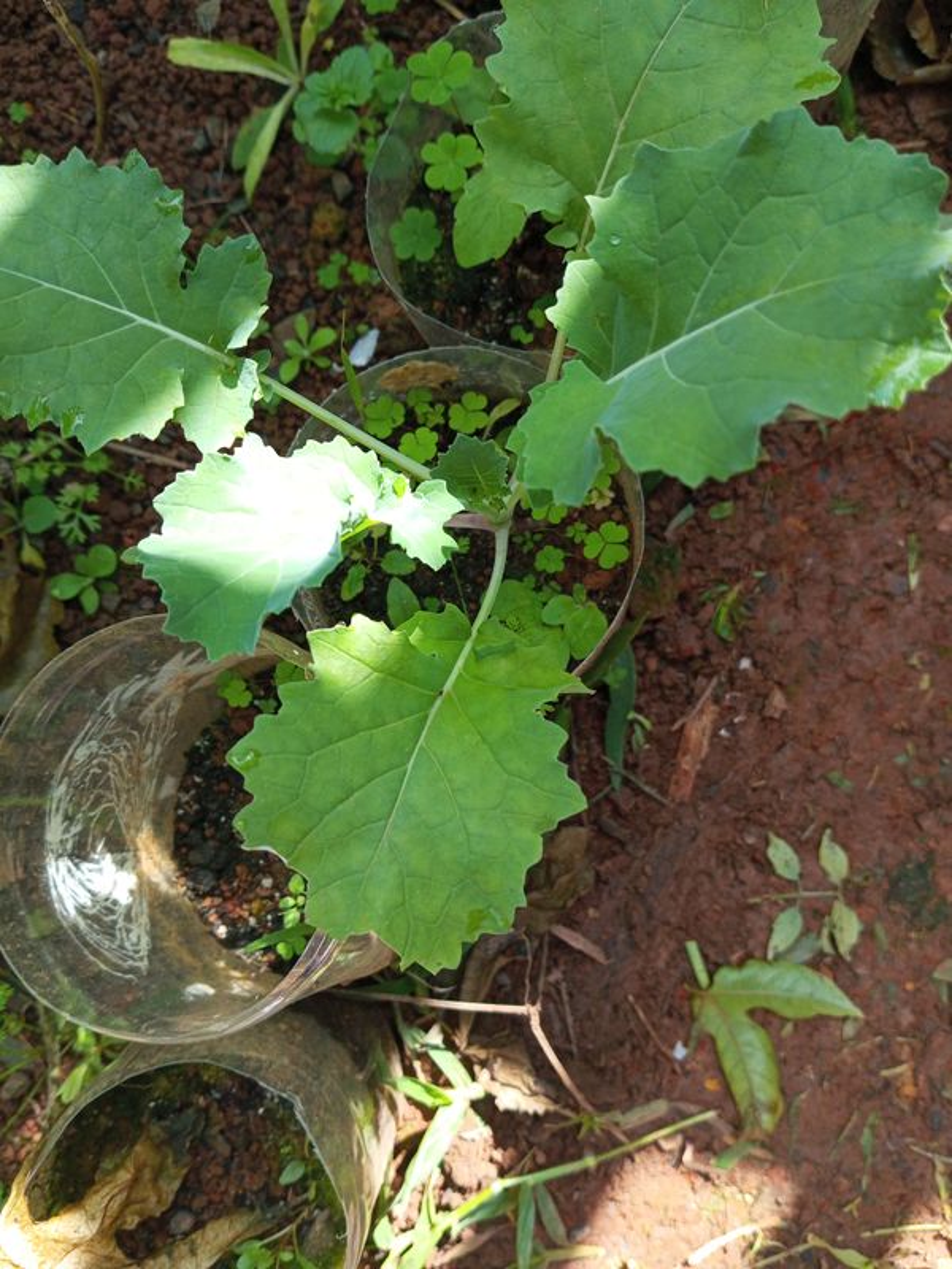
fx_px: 990
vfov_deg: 65.3
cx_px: 476
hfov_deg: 51.4
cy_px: 634
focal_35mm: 27
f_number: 1.6
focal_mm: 4.11
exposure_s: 1/149
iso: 59
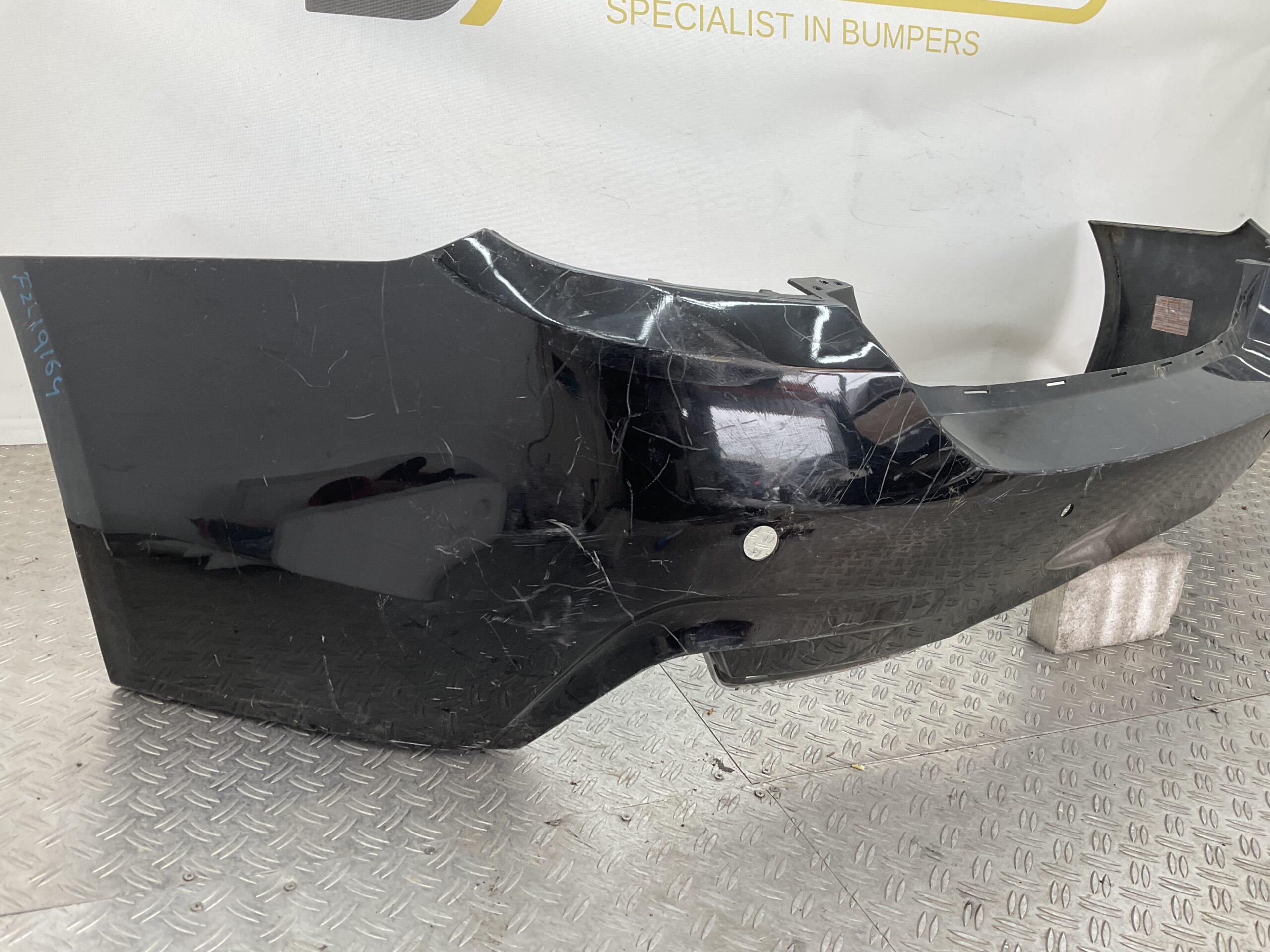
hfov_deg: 61.7
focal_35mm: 29
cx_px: 635
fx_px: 1064
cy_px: 476
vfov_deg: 48.2
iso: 25
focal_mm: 3
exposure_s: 1/100
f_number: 1.8
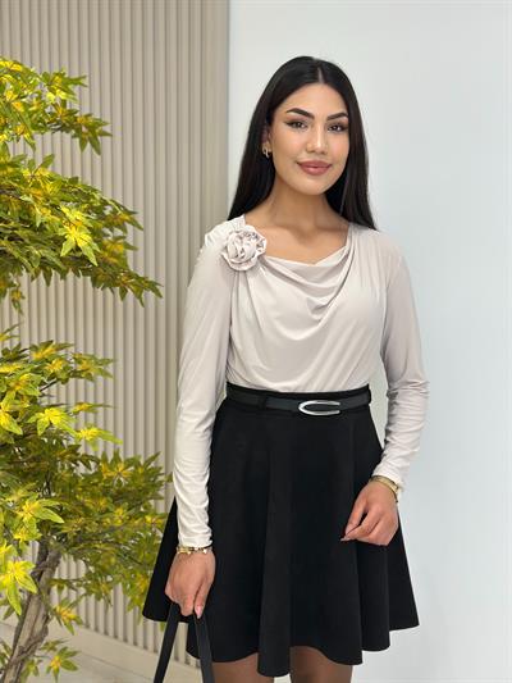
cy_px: 342
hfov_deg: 30.3
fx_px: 946
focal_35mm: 48
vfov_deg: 39.6
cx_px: 256
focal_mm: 6.86
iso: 80
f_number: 1.78
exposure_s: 1/141
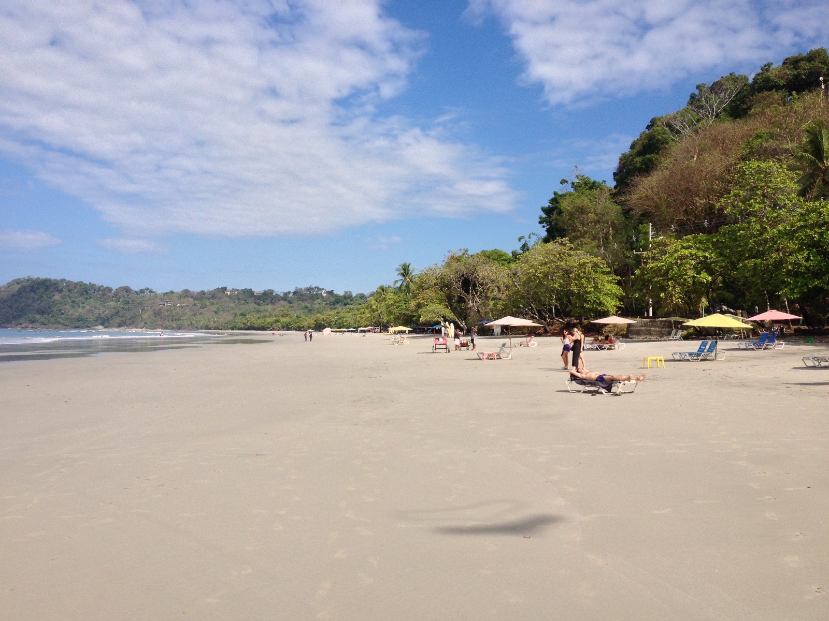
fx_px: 838
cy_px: 310
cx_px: 414
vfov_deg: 40.7
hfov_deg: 52.6
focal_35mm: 35
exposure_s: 1/2404
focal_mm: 4.28
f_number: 2.4
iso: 50
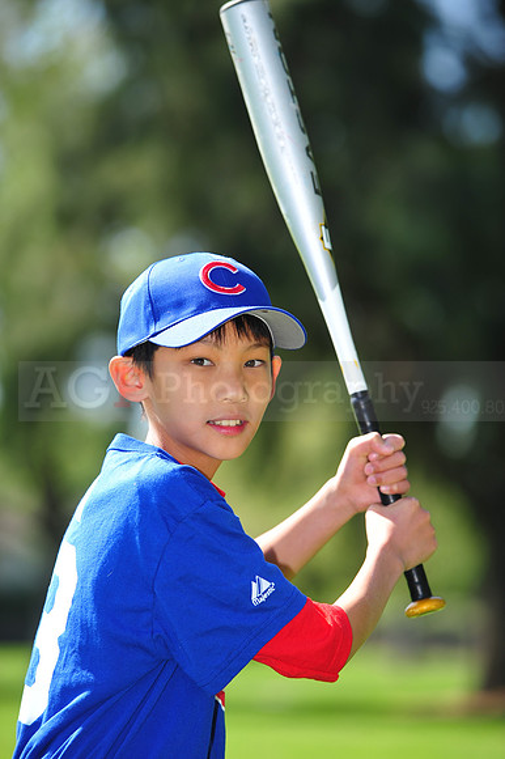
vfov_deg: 10.3
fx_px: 4213
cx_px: 252
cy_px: 380
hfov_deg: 6.9
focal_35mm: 200
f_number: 4.5
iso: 200
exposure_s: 1/640
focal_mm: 200
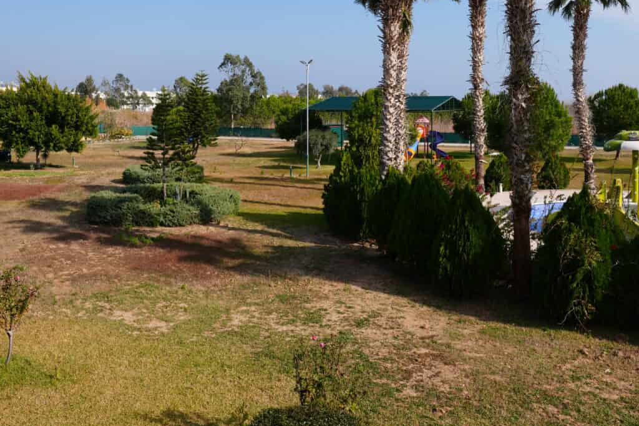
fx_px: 604
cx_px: 329
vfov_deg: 38.0
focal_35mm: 34
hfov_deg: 55.8
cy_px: 111
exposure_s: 1/160
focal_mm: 17
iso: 100
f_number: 10
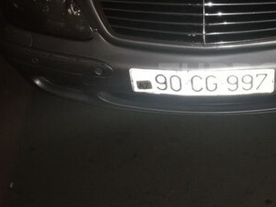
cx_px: 251
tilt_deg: -35.2
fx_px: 502
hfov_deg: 29.4
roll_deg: +1.4
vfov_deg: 23.2
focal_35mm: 63
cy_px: 77
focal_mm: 4.15
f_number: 2.2
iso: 100
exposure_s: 1/17
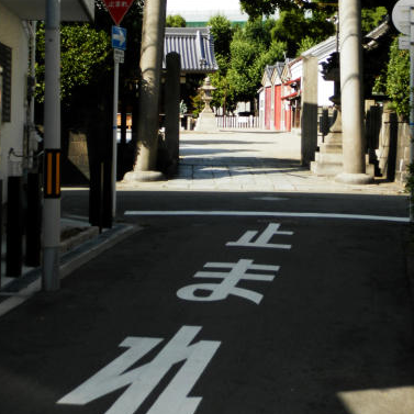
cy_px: 86
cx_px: 221
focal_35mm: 69
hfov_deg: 25.0
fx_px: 934
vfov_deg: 24.6
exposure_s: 1/60
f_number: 10.2
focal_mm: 8.2
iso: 80
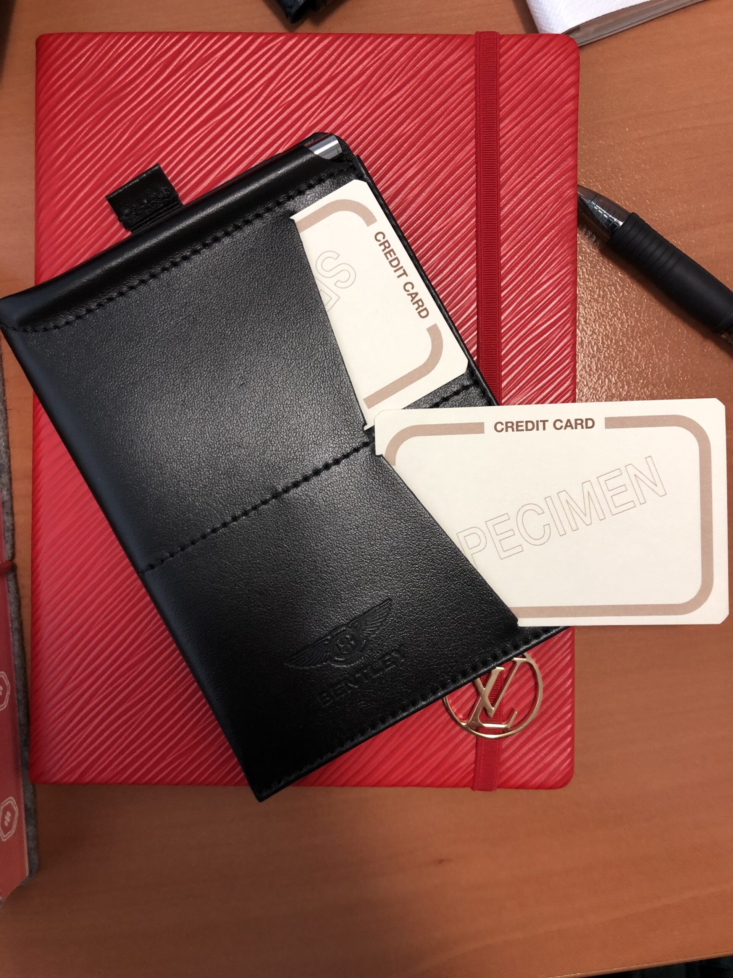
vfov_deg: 63.4
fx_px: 791
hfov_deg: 49.7
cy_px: 489
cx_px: 366
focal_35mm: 28
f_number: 1.8
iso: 40
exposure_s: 1/25
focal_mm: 4
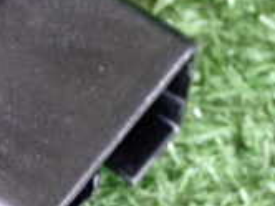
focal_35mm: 297
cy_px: -30
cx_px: -144
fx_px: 2356
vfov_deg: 5.0
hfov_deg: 6.6
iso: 800
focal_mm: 14.62
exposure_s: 1/20
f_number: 4.3
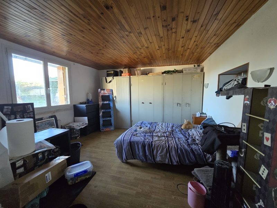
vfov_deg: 89.9
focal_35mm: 13
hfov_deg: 106.2
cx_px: 138
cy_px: 104
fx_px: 104
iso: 640
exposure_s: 1/60
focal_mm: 2.2
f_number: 2.2
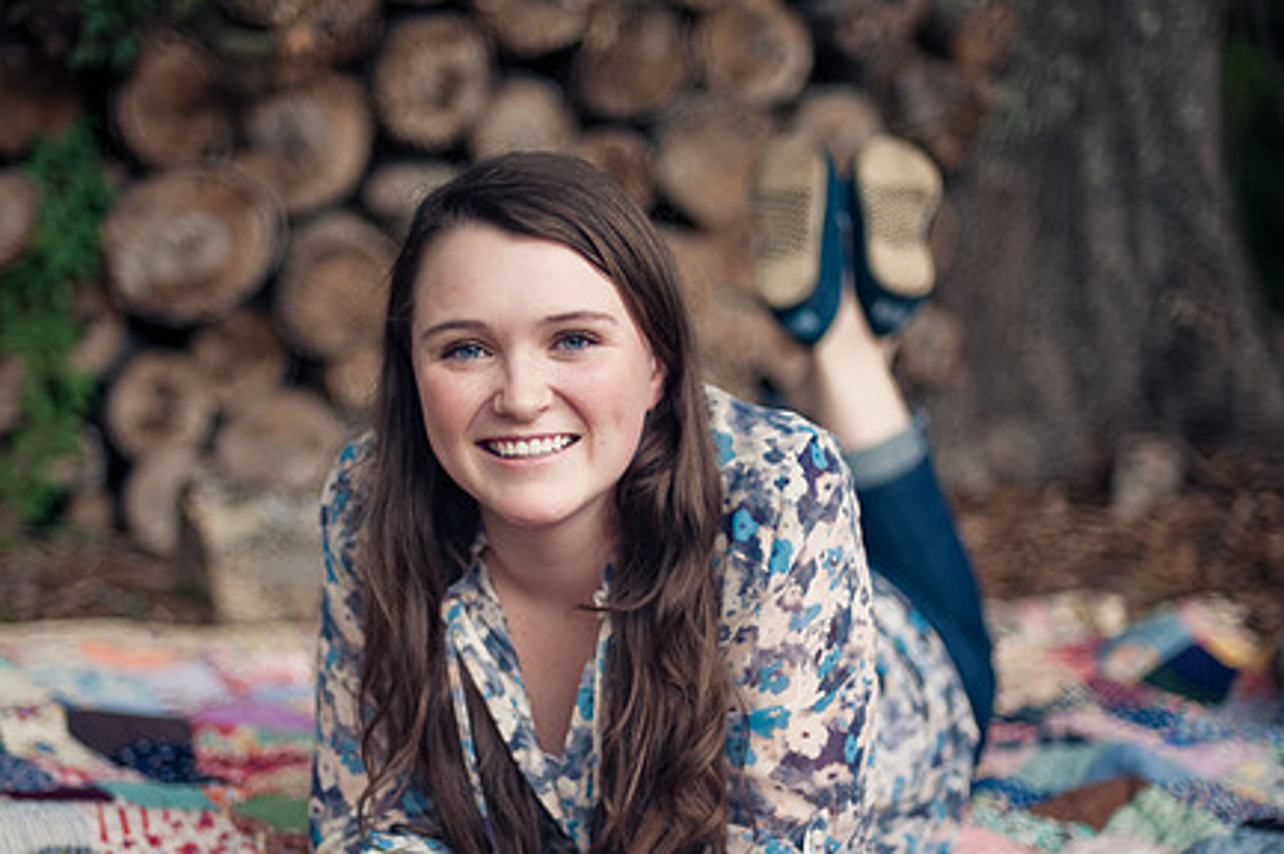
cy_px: 495
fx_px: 2388
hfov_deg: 30.1
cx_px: 557
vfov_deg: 20.3
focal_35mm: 67
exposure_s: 1/320
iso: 200
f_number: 1.4
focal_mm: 50
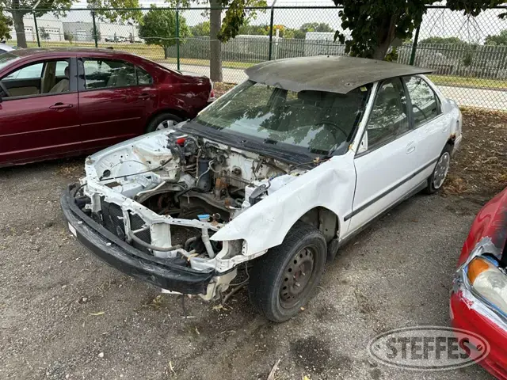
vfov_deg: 56.8
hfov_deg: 71.6
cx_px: 254
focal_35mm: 24
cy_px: 190
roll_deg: -2.6
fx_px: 352
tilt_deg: -17.2
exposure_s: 1/1845
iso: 80
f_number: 1.78
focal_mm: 6.86
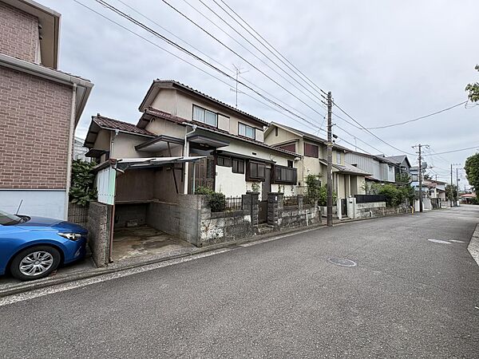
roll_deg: +0.2
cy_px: 180
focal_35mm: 14
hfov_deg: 102.1
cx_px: 240
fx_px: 194
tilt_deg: +4.0
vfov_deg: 85.7
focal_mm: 2.22
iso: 64
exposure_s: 1/370
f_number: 2.2
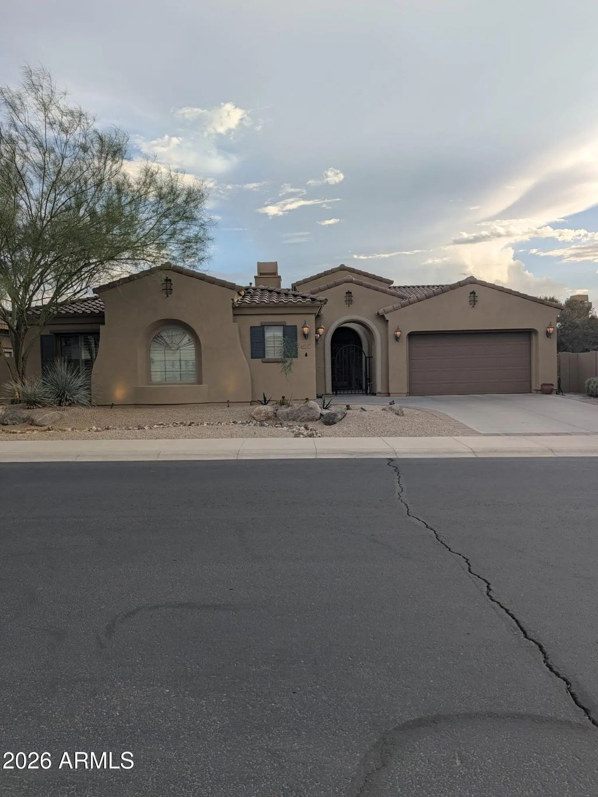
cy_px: 398
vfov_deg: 71.6
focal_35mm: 24
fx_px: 552
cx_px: 299
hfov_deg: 56.8
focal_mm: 6.9
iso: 23
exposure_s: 1/967
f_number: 1.68
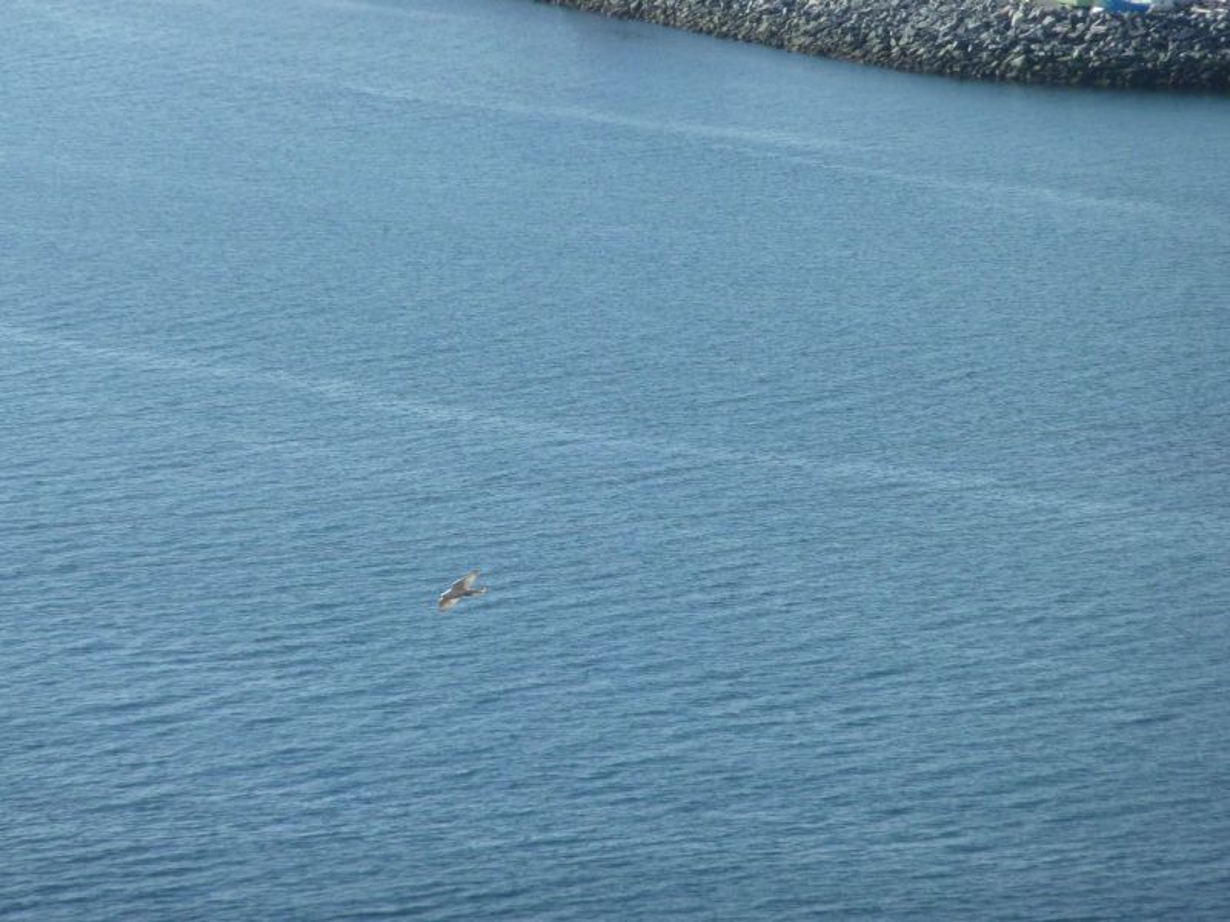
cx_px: 615
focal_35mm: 300
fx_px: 10660
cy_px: 461
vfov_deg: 5.0
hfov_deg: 6.6
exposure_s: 1/1000
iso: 200
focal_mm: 49.2
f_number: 4.9
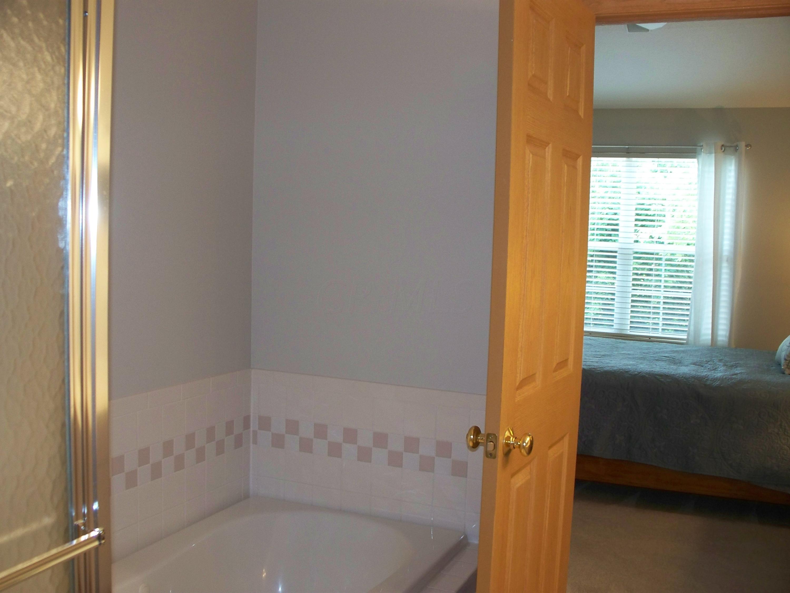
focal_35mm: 36
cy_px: 296
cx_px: 395
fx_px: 822
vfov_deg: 39.7
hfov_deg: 51.4
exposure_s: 1/40
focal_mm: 7.54
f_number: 2.8
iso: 200
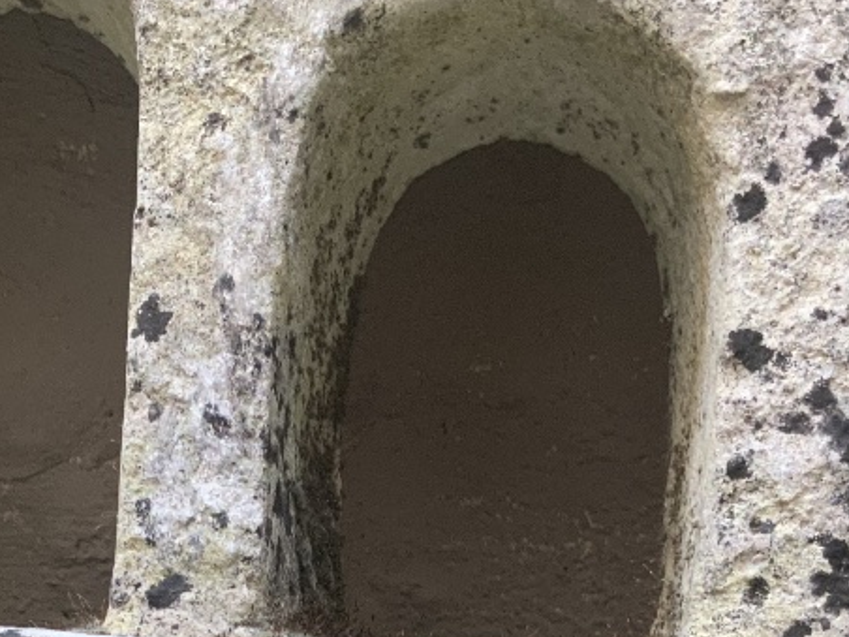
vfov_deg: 18.5
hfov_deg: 25.1
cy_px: 688
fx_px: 1889
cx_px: 250
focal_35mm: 77
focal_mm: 3
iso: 160
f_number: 1.8
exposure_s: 1/60
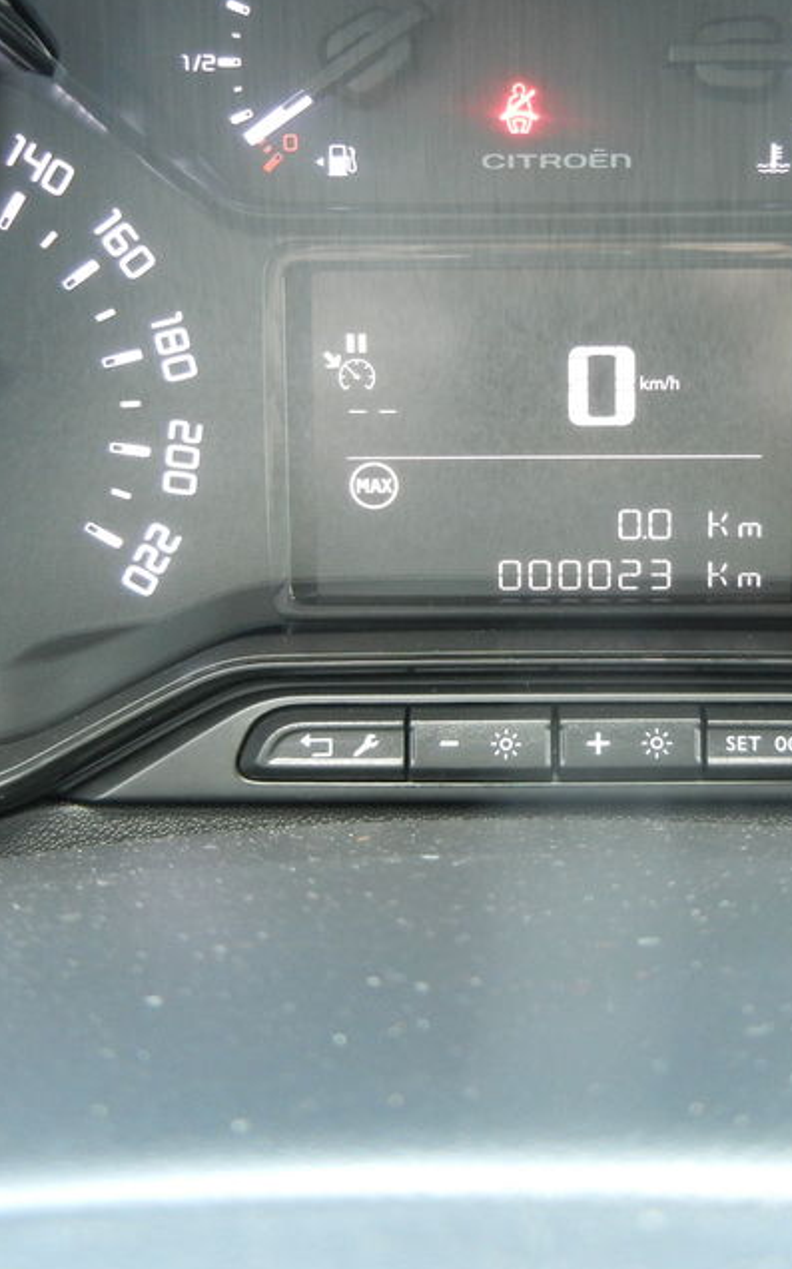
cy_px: 611
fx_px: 1728
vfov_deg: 40.3
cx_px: 543
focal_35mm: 50
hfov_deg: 25.6
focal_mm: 5.4
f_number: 3.5
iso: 400
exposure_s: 1/14.7
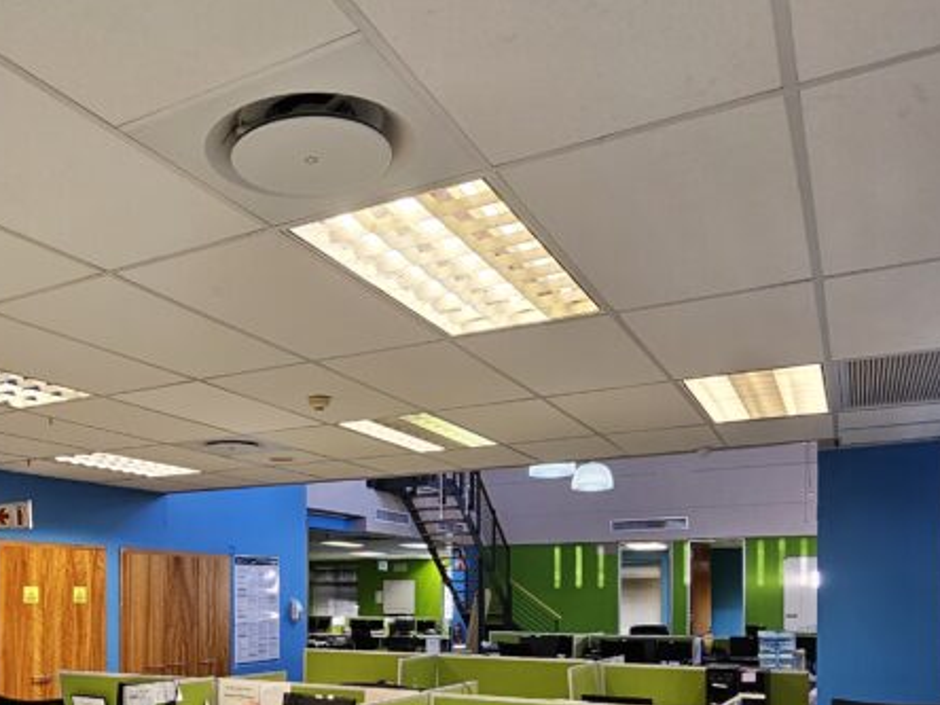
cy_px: 589
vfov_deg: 44.0
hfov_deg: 57.9
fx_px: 815
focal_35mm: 30
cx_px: 275
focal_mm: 2.2
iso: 125
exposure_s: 1/50
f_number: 2.2
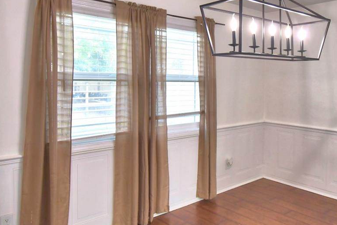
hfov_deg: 58.4
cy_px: 89
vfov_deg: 42.1
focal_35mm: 31
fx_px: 290
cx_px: 234
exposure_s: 1/100
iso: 400
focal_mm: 10
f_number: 4.5
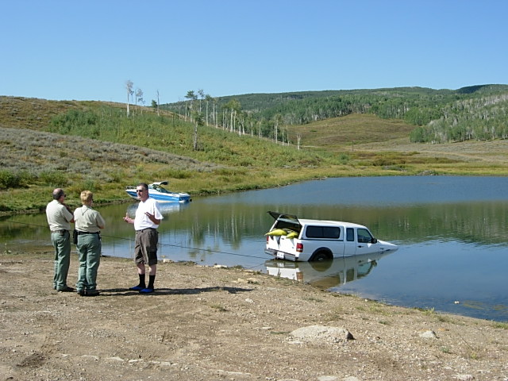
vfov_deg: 35.1
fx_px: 602
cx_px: 254
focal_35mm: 41
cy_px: 190
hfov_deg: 45.8
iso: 64
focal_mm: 8.5
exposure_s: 1/542
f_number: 4.9
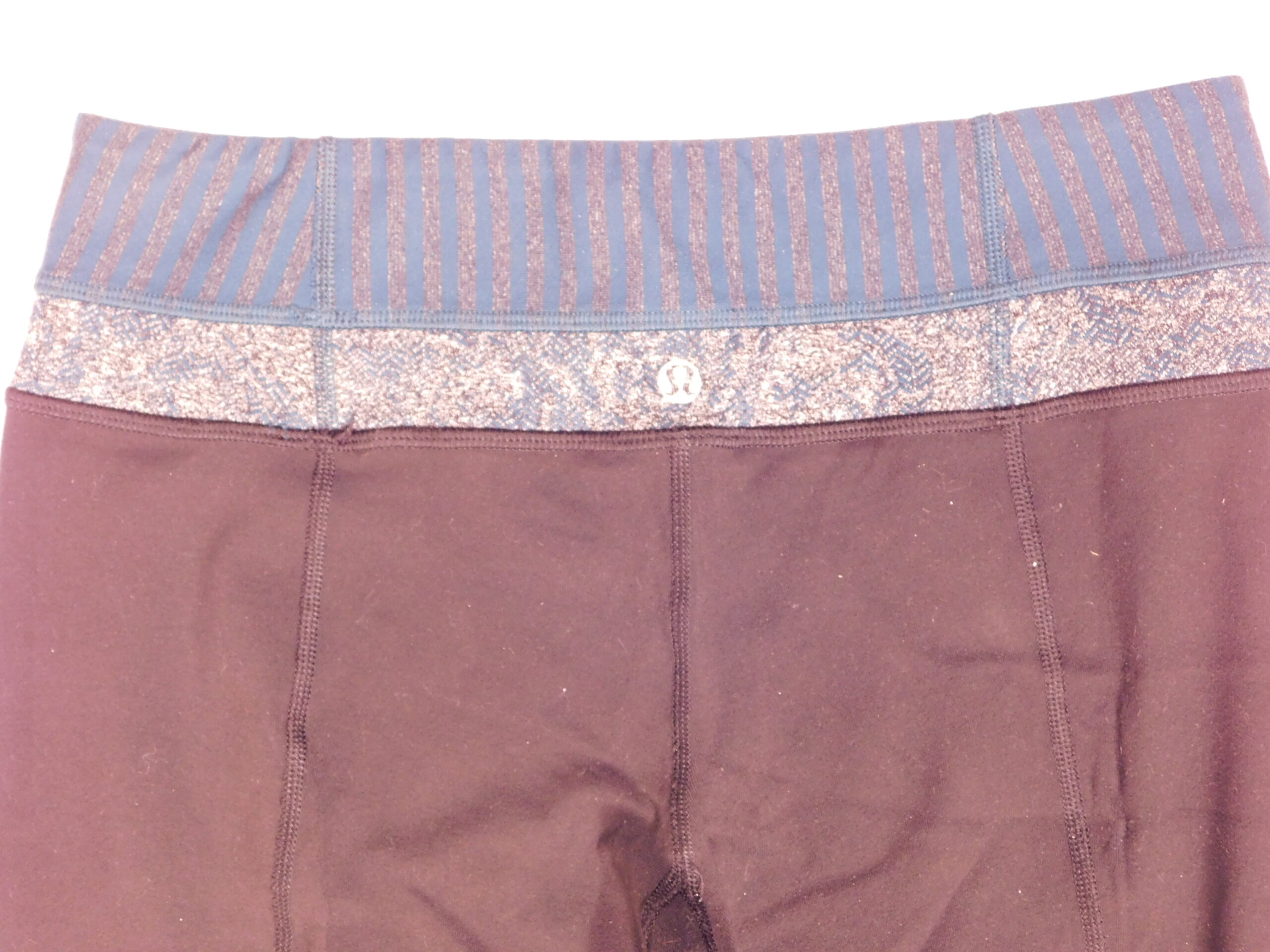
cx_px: 635
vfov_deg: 28.6
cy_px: 476
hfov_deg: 37.5
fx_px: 1871
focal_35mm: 51
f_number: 3.8
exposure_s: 1/30
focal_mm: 9
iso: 320
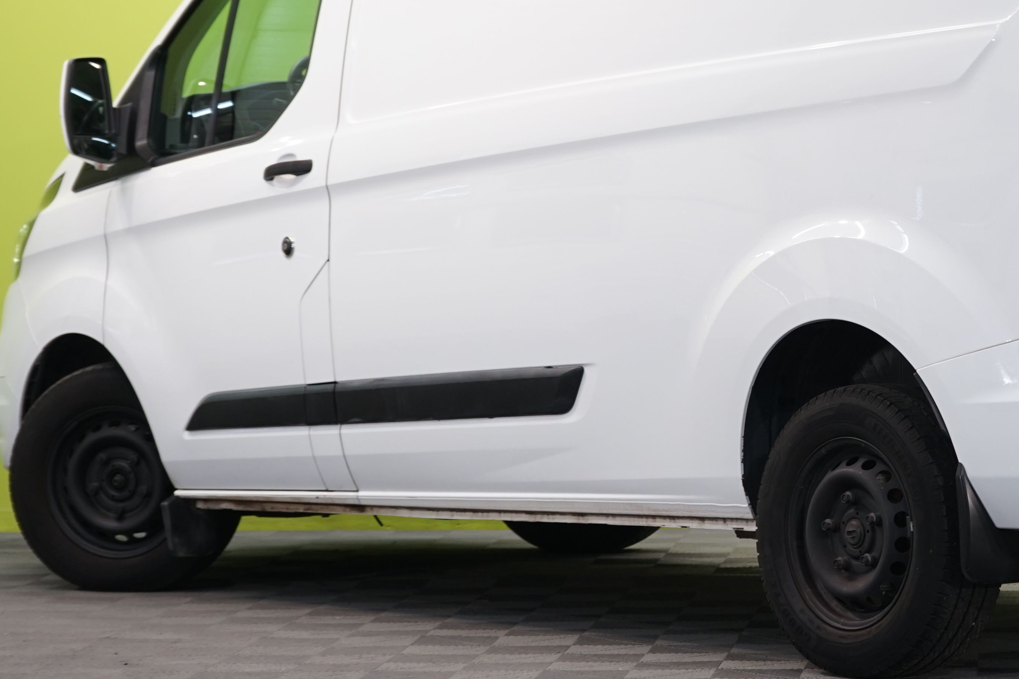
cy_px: 271
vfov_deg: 9.6
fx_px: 4047
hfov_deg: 14.3
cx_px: 850
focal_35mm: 143
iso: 400
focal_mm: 65
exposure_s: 1/30
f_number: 5.6
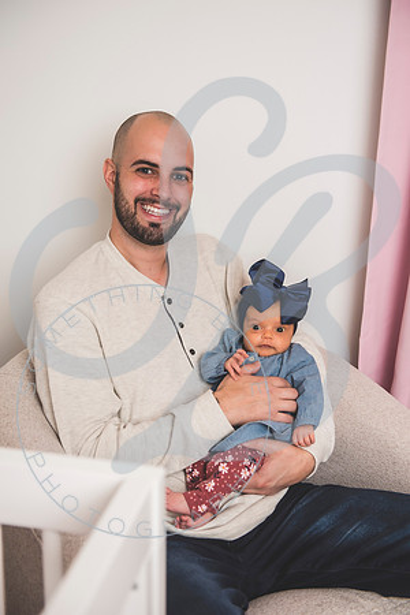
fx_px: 820
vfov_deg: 41.1
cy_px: 308
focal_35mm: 48
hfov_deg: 28.1
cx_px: 205
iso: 200
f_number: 3.5
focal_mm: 48
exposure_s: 1/125
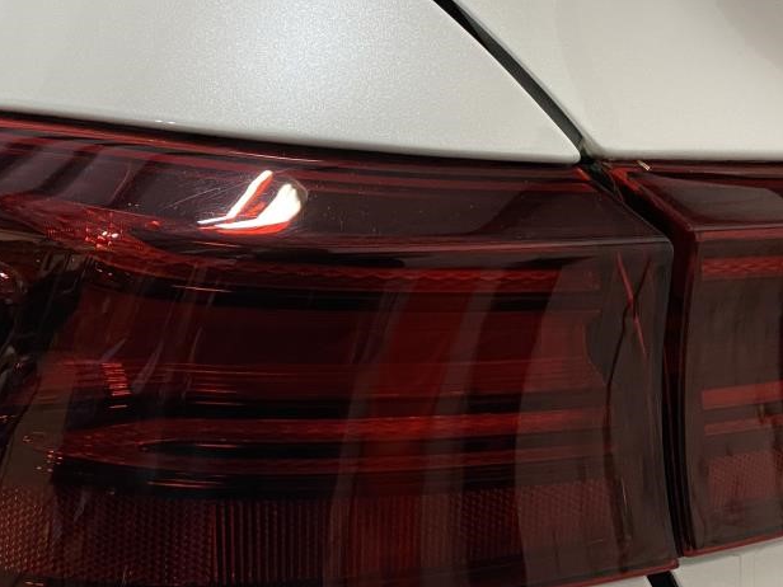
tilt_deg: -22.6
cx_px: 236
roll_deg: -2.8
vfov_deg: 27.0
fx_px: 1221
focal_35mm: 54
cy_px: 323
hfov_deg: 35.1
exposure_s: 1/60
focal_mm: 4.25
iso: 160
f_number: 1.8
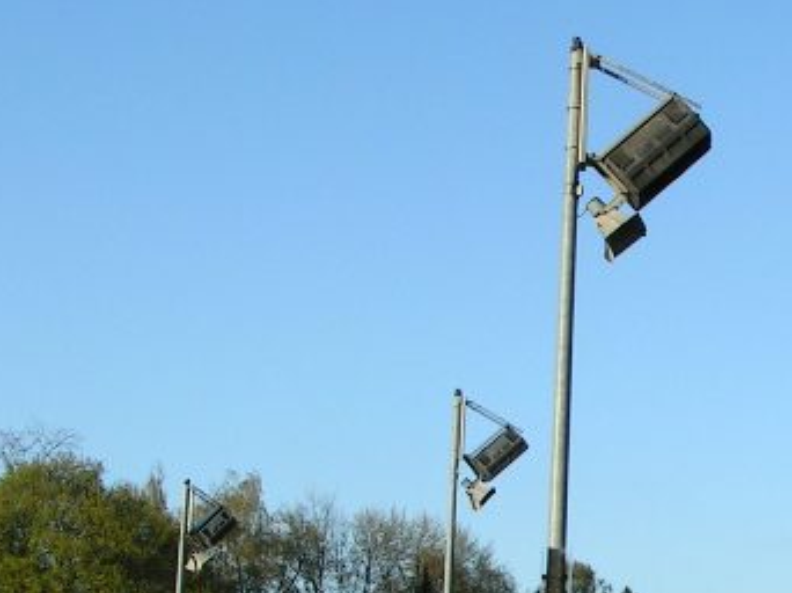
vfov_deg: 16.4
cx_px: 762
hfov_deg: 21.4
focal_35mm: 89
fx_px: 2035
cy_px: 491
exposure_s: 1/200
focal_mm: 5.8
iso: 50
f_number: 5.6
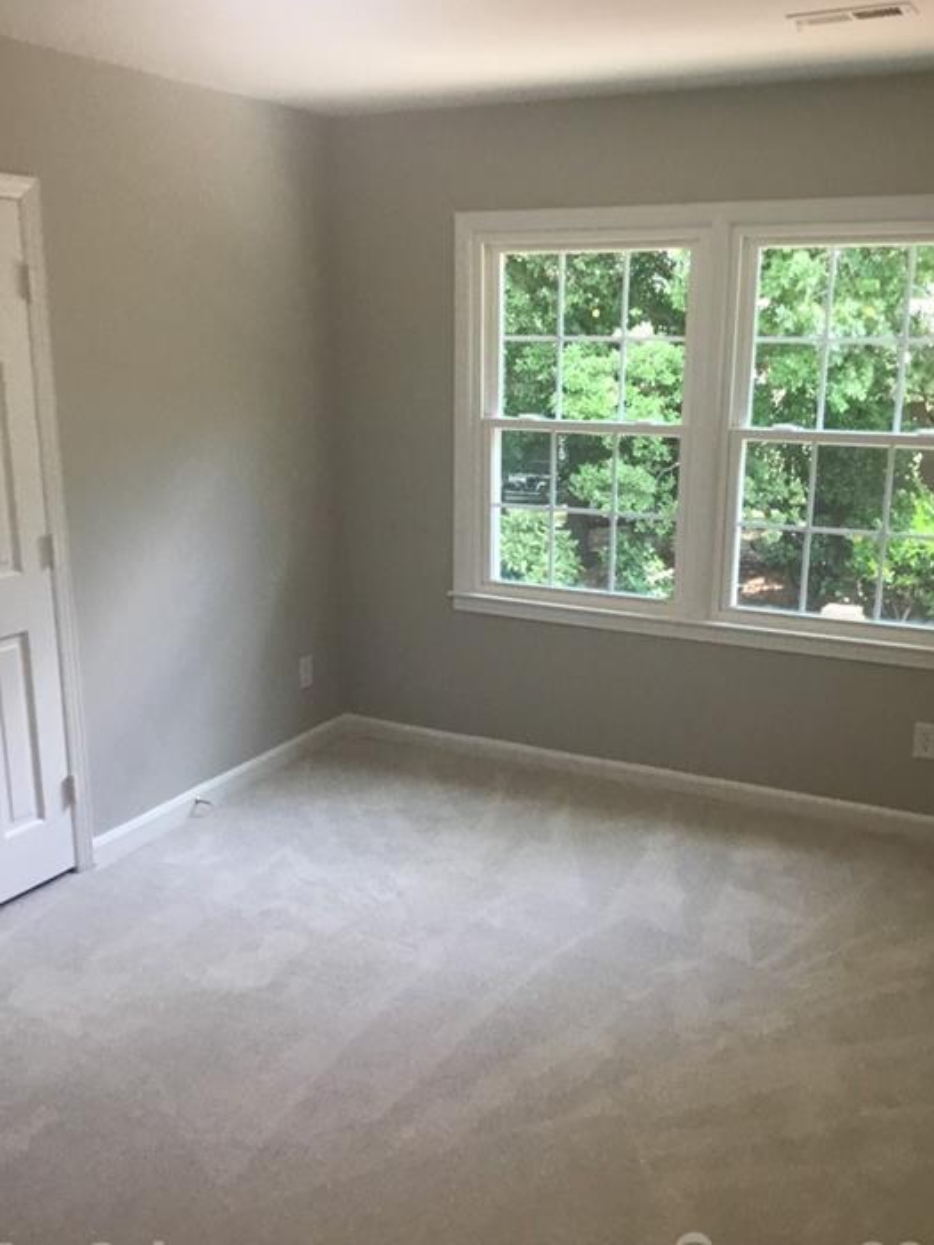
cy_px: 647
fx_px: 1223
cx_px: 484
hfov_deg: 41.8
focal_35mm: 34
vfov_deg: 53.9
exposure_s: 1/30
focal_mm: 3.3
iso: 40
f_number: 2.4
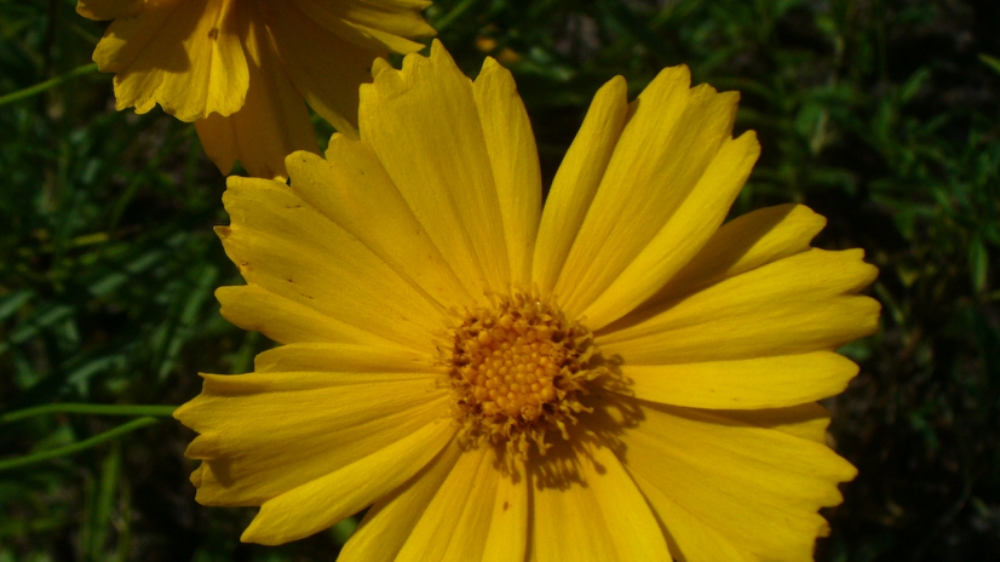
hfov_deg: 41.1
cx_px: 398
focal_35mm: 50
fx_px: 1325
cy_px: 338
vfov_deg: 23.9
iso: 80
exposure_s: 1/800
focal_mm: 6.1
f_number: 5.6
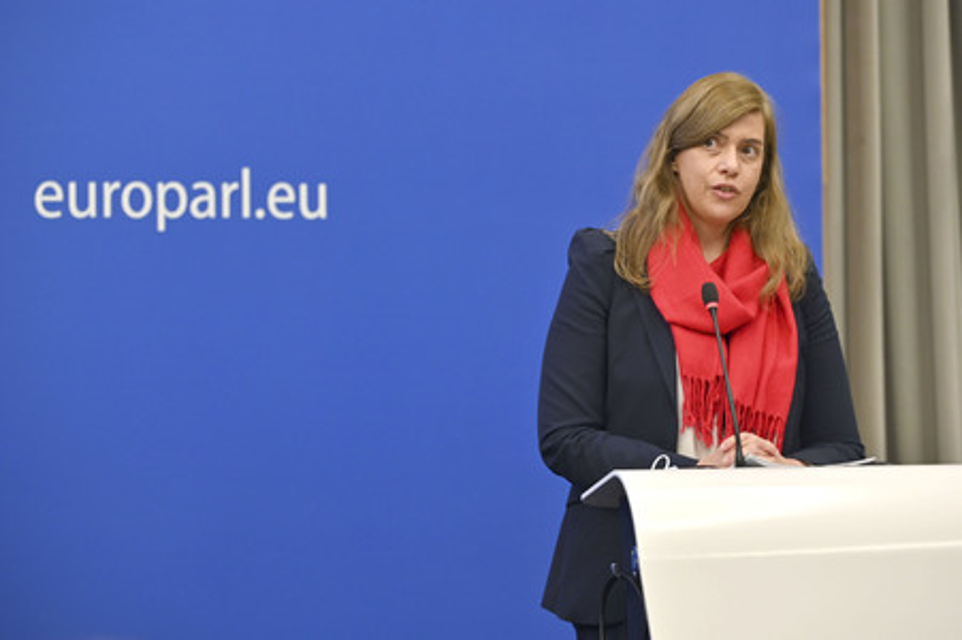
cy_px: 320
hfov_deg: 19.5
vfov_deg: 13.0
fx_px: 2804
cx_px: 481
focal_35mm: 105
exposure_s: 1/250
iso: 800
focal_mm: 105
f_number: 2.8
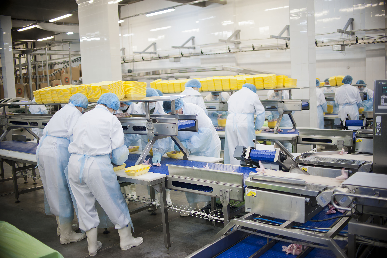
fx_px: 376
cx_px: 194
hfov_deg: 54.5
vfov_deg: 37.8
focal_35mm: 35
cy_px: 129
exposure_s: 1/60
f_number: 1.8
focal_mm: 35
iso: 400
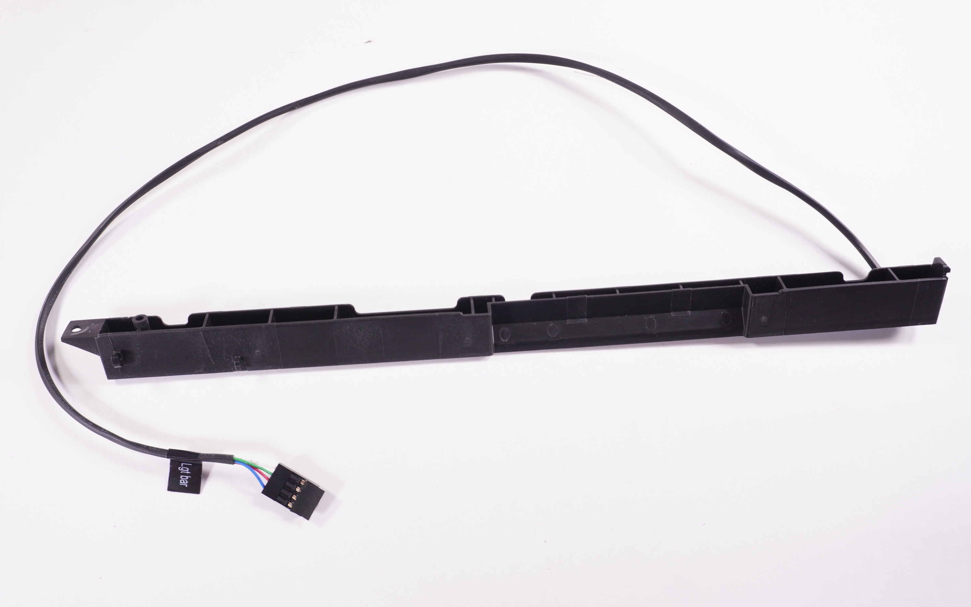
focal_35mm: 34
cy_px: 311
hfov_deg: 56.7
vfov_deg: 37.3
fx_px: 900
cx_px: 480
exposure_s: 1/125
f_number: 5.6
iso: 320
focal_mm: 22
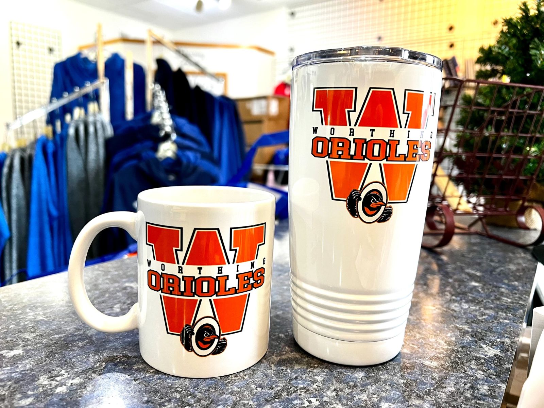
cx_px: 272
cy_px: 204
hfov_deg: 67.3
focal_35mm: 26
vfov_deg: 53.1
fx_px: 409
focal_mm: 5.7
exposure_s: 1/60
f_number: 1.5
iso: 160
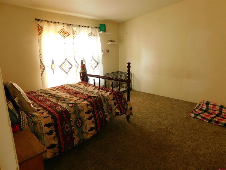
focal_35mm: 23
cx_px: 113
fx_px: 150
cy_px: 85
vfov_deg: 58.9
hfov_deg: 73.9
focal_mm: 4
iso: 320
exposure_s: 1/30
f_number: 3
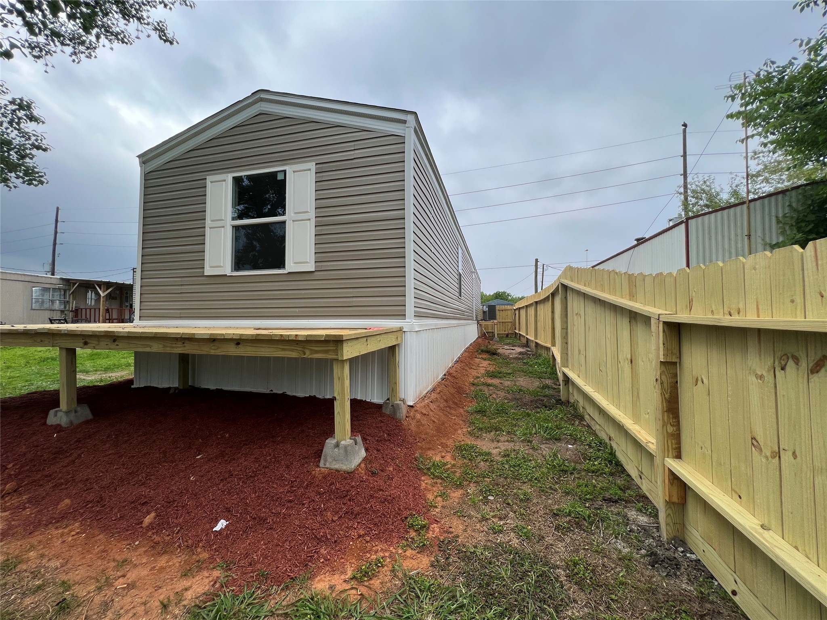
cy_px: 310
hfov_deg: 106.2
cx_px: 414
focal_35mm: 13
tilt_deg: +3.5
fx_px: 311
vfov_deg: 89.9
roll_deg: +0.0
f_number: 1.8
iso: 32
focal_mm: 1.57
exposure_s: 1/1033
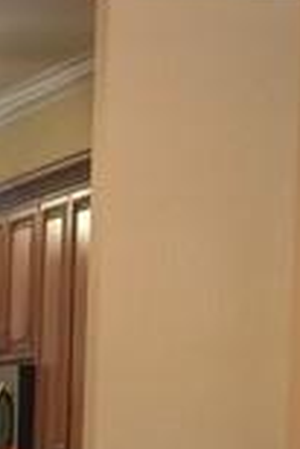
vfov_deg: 9.9
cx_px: -379
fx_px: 2494
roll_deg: -2.3
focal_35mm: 200
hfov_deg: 6.6
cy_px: 708
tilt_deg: -5.1
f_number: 2.2
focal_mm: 4.15
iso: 64
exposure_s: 1/15
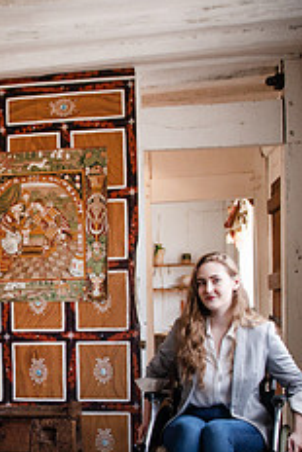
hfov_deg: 21.8
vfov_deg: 32.9
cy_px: 322
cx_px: -2
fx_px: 754
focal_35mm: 60
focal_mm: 24
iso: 640
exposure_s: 1/125
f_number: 2.8
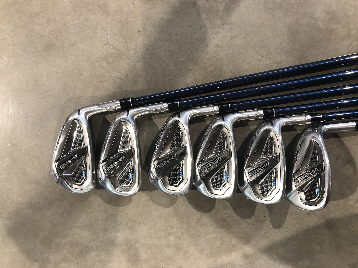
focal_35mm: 28
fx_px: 290
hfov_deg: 63.4
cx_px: 179
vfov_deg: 49.7
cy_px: 134
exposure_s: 1/17
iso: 40
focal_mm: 3.99
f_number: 1.8
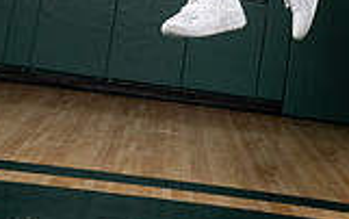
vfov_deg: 10.4
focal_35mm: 114
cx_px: 243
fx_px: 1085
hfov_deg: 18.2
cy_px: -249
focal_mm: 40
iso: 320
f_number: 6.3
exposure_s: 1/250
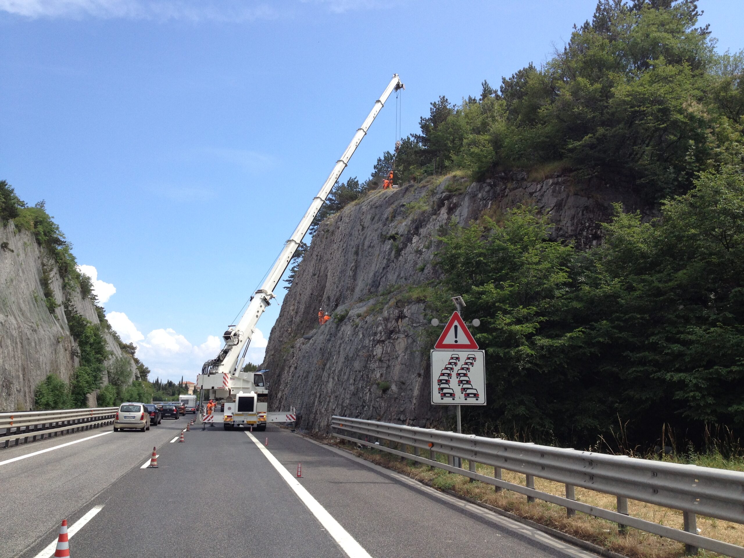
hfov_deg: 52.6
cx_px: 372
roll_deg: -0.9
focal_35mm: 35
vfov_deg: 40.7
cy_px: 279
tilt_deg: +9.7
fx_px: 752
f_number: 2.4
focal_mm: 4.28
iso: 50
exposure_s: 1/1381
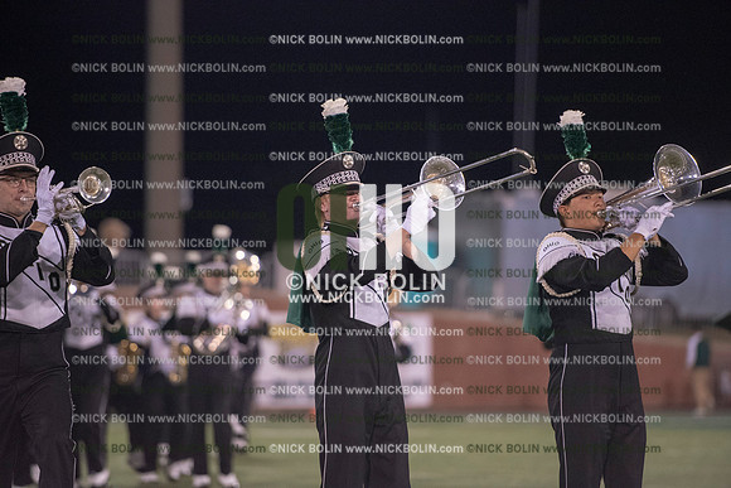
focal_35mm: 200
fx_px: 4062
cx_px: 366
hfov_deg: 10.3
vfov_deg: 6.9
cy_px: 244
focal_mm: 200
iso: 5000
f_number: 3.2
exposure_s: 1/1250
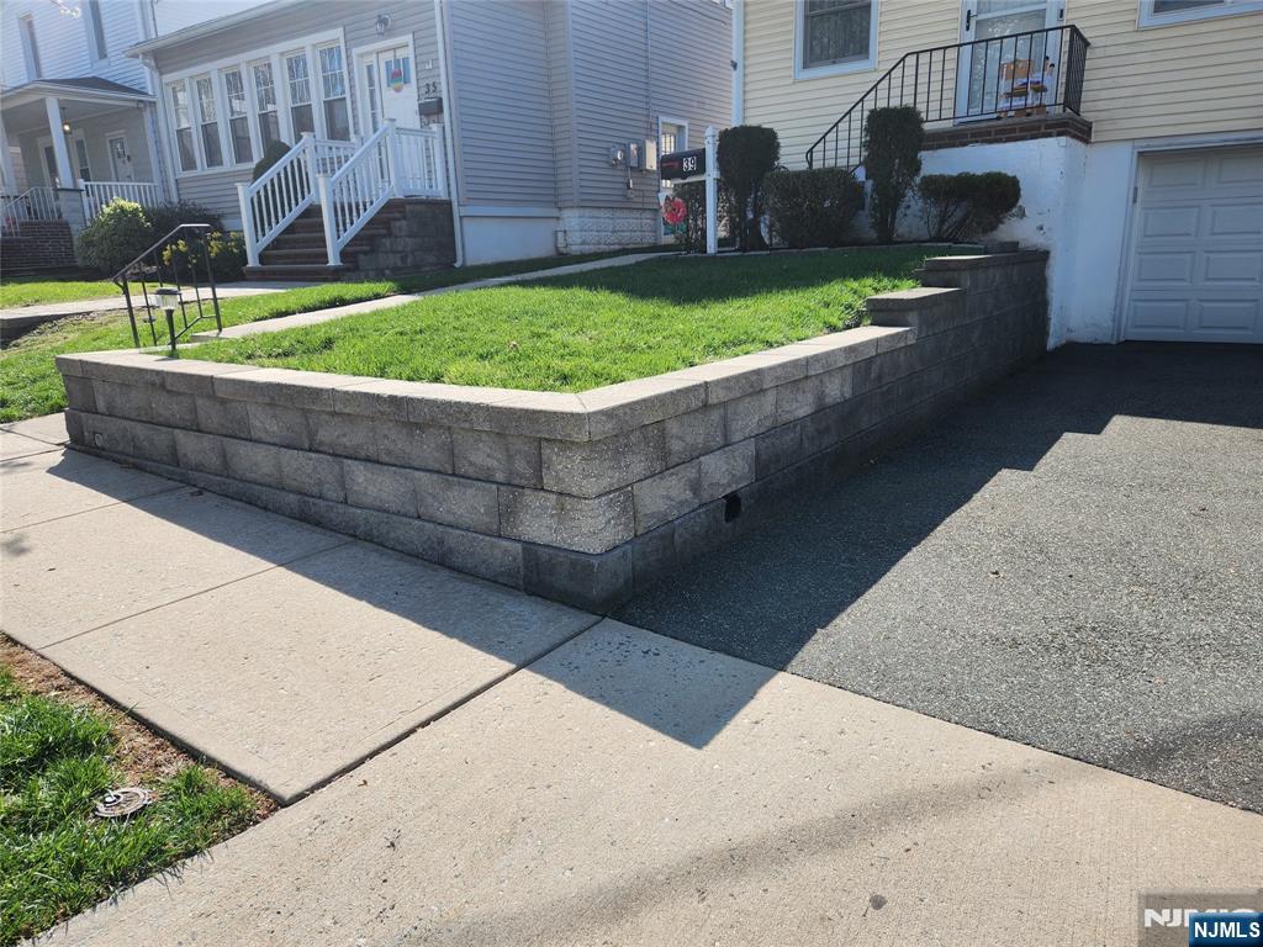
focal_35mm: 23
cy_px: 474
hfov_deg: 73.9
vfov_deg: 58.9
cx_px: 632
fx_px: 839
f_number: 1.8
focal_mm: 5.4
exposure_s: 1/963
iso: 20
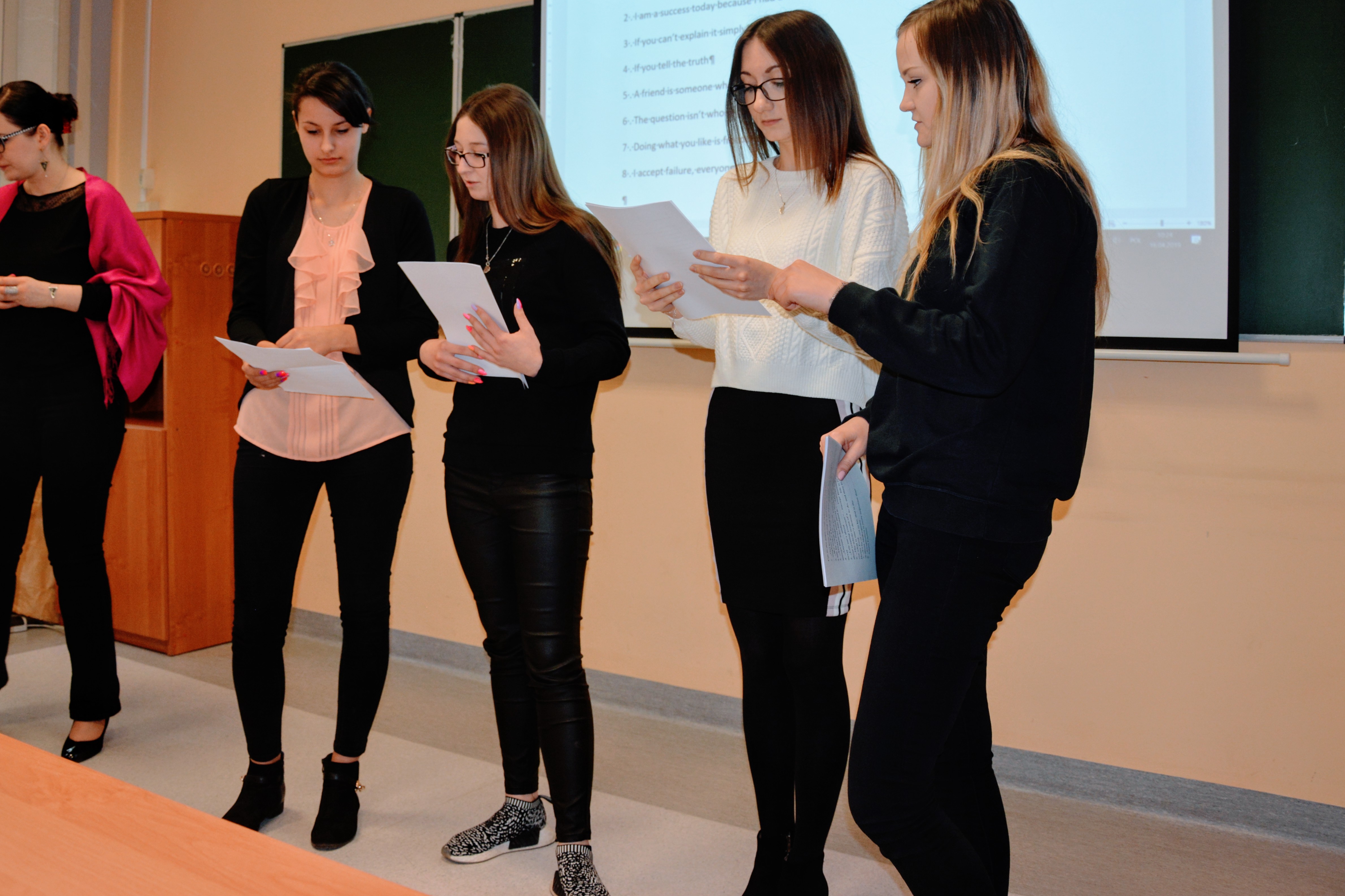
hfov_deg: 55.8
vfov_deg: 38.6
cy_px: 333
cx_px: 653
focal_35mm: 34
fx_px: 1270
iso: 360
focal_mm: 18
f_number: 3.5
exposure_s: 1/125
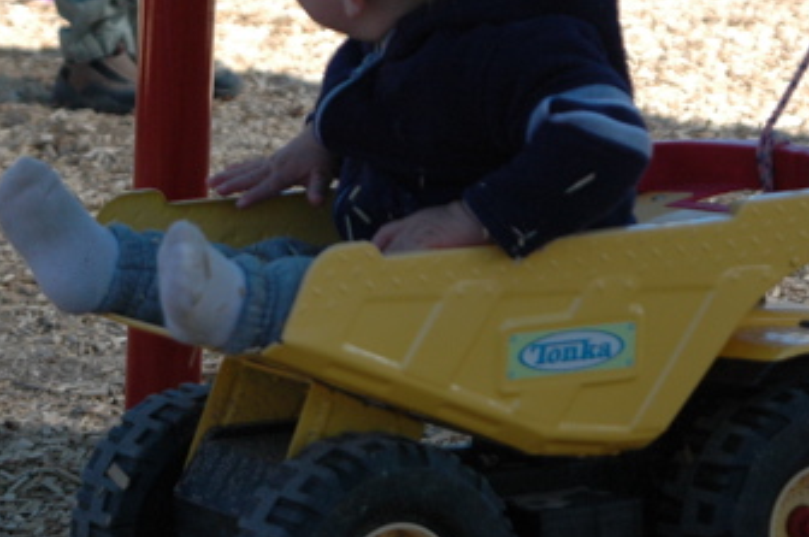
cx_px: 289
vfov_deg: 6.1
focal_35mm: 223
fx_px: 5004
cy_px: 136
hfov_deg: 9.2
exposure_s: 1/640
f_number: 5
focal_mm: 78
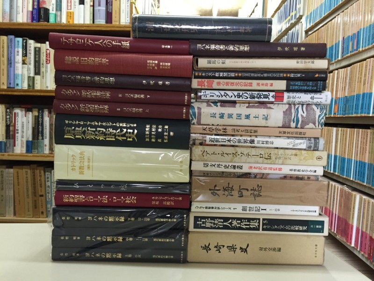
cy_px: 140
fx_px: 313
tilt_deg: -3.8
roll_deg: -2.0
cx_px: 187
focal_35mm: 29
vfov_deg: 48.2
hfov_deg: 61.7
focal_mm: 4.15
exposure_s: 1/33
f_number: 2.2
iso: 200
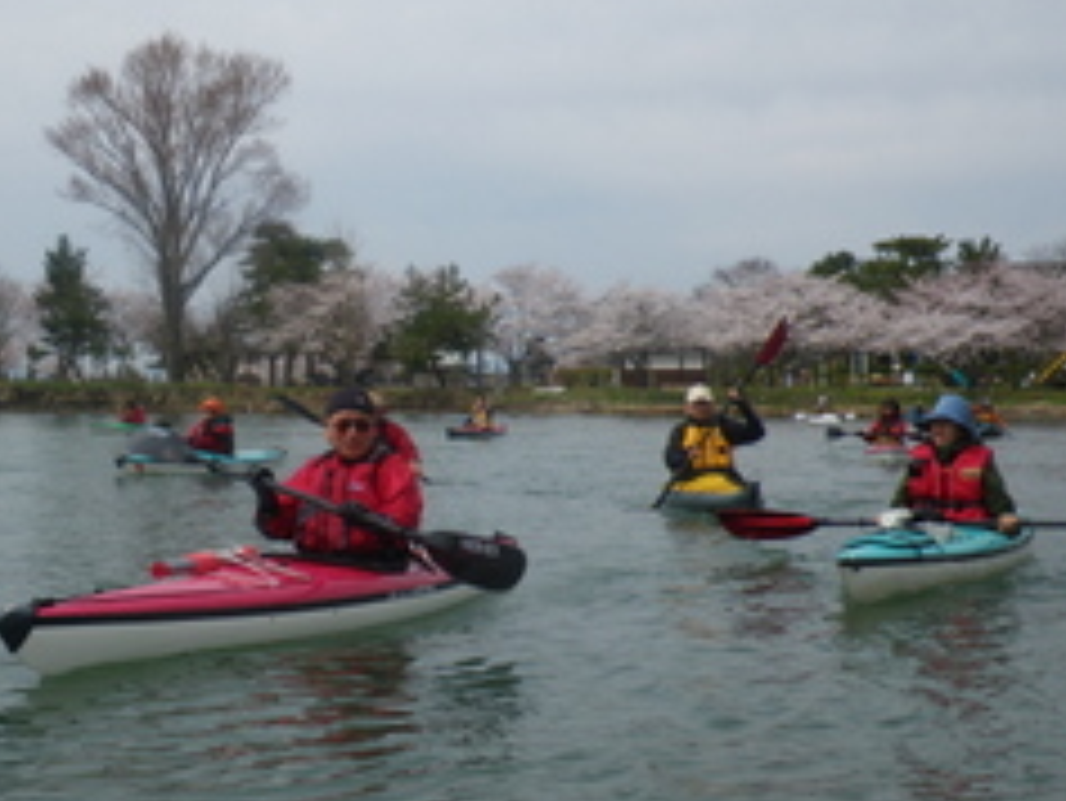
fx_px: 1910
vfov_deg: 23.5
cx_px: 409
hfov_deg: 31.1
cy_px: 241
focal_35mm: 62
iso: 50
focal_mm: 7.5
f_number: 5
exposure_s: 1/400
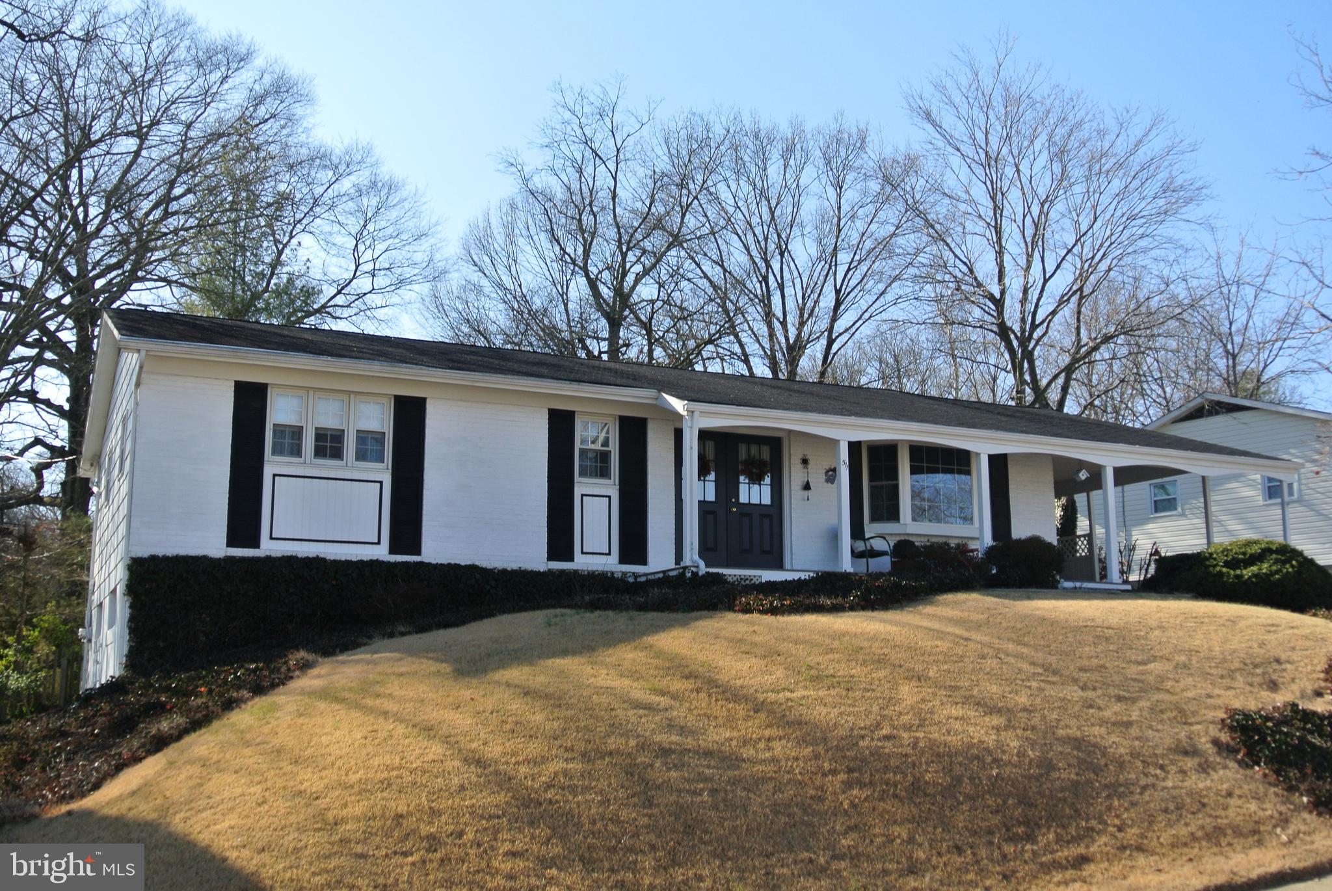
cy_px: 446
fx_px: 1444
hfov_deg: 49.5
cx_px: 666
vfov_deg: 34.3
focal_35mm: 39
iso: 100
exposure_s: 1/200
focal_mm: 14.5
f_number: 4
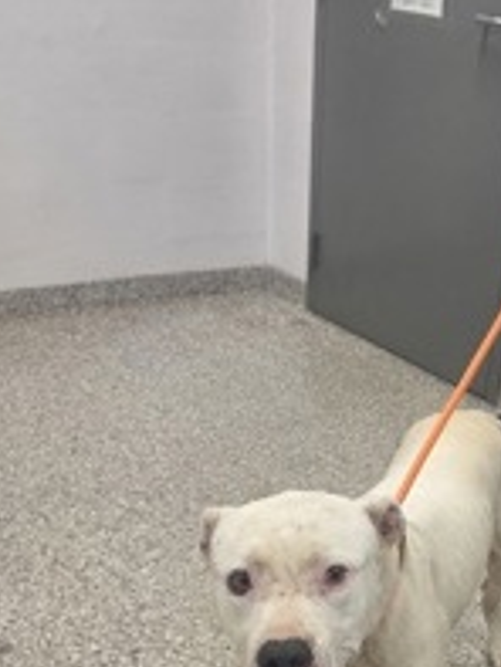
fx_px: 945
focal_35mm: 49
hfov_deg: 28.8
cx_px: 425
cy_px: 589
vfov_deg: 36.7
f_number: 1.7
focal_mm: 6.3
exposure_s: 1/120
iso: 200
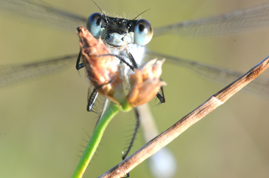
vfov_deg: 39.9
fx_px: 246
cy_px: 84
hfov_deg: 57.3
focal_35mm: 33
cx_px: 131
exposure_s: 1/40
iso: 400
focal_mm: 20
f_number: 3.5
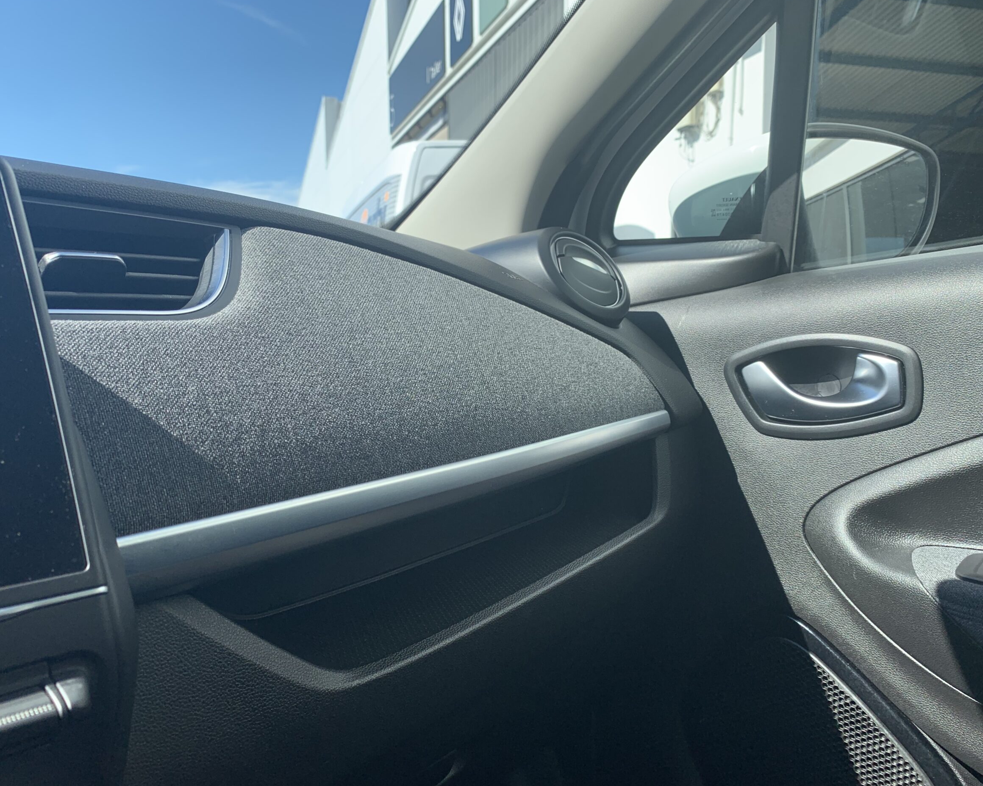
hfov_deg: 62.2
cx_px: 475
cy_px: 387
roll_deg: +1.1
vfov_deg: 51.5
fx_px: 815
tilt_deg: -4.6
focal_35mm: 28
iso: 25
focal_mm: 4.25
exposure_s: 1/732
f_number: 1.8
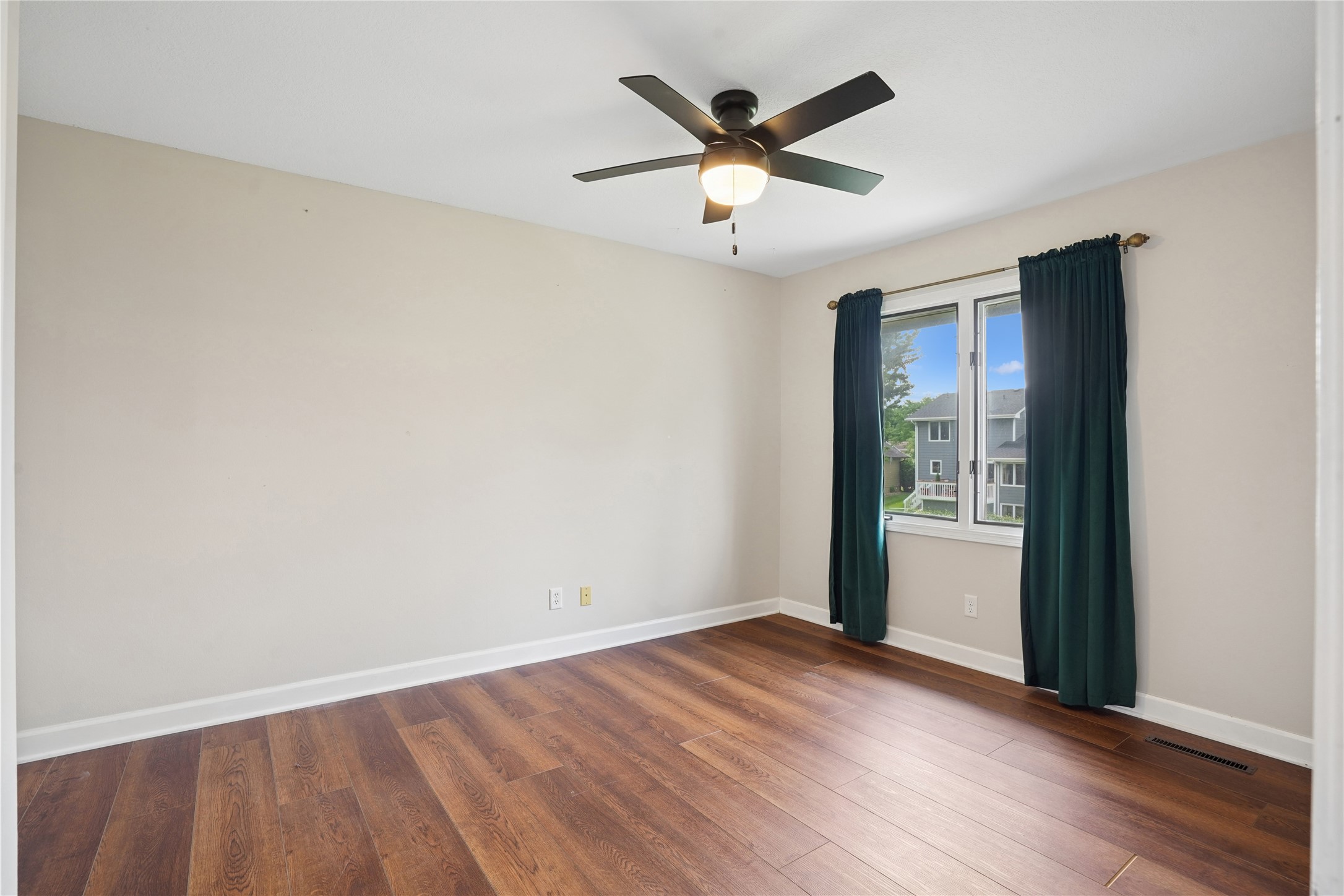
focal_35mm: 16
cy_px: 448
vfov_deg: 73.7
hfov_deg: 96.7
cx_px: 672
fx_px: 597
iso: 400
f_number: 9
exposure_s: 1/10
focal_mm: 16
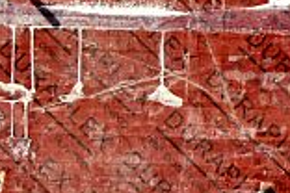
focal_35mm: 307
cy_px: -458
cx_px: 560
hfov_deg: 6.5
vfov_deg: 4.3
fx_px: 2473
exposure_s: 1/1250
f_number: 5.6
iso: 200
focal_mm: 40
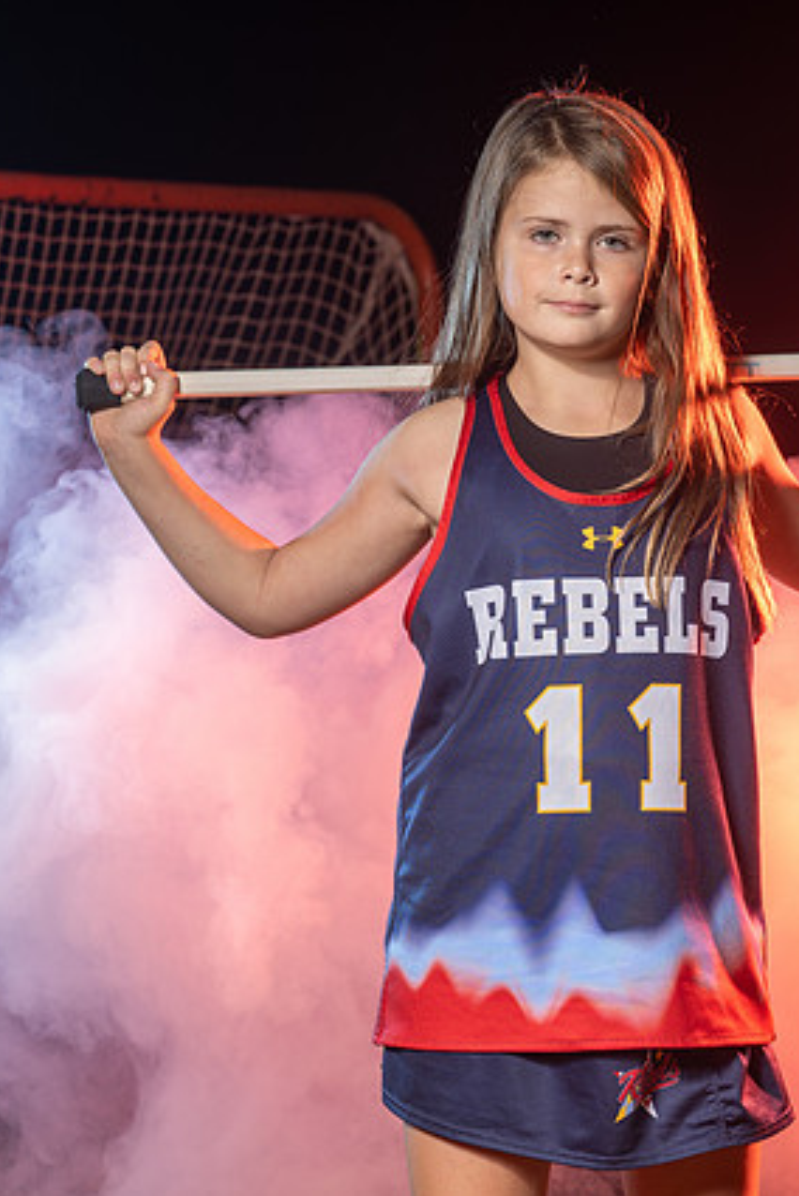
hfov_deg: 7.2
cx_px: 596
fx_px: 6315
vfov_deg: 10.8
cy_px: 521
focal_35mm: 190
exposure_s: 1/200
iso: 64
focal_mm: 110
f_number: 7.1
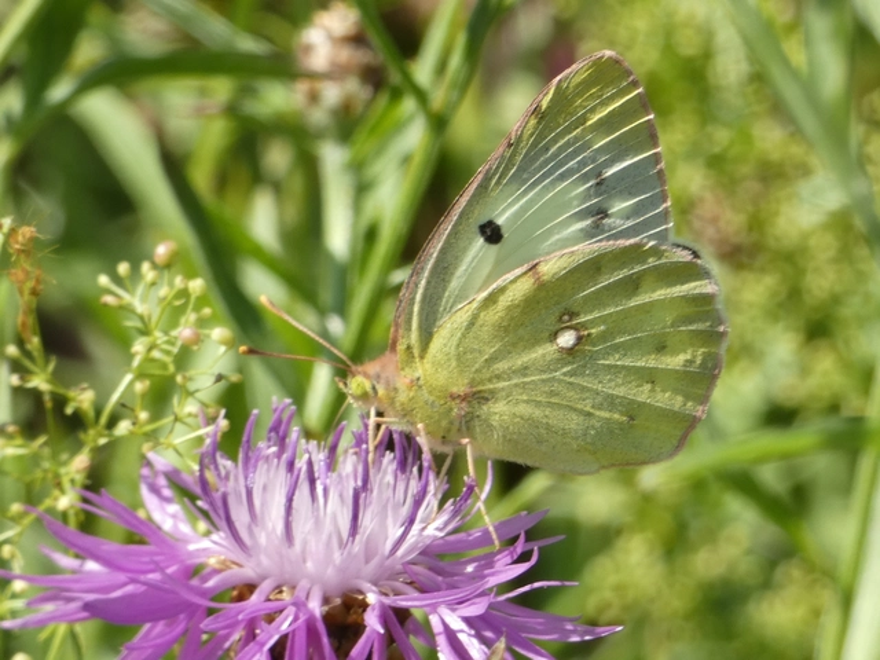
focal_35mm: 300
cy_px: 330
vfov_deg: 5.0
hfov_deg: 6.6
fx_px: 7627
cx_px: 440
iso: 80
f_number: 5.5
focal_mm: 53.8
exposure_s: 1/100
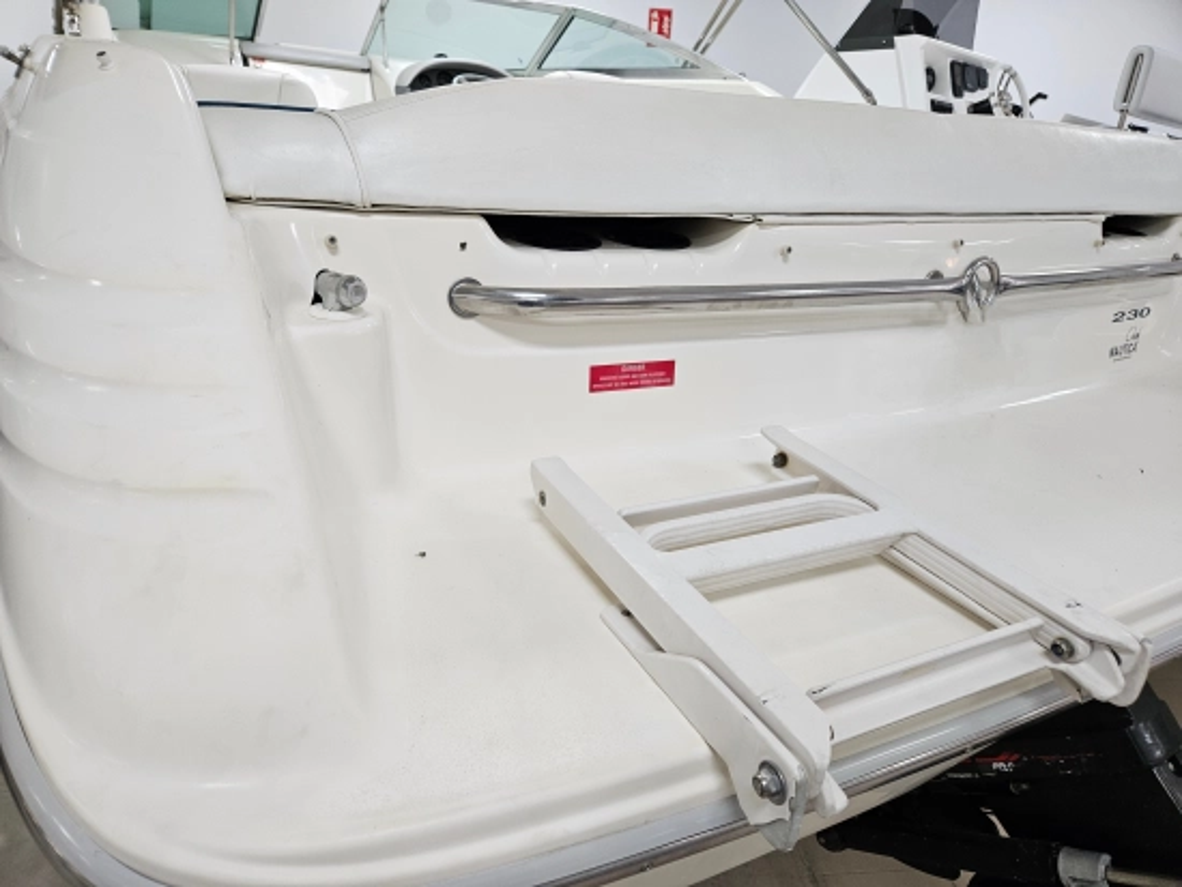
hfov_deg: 73.9
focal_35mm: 23
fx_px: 786
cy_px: 444
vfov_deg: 58.9
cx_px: 591
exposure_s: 1/100
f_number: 1.8
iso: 80
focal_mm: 5.4
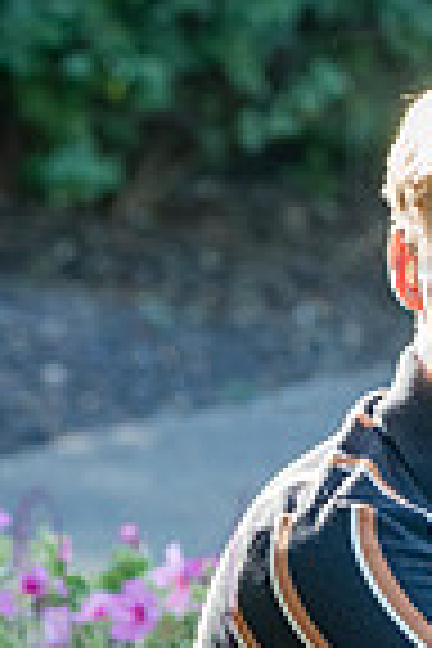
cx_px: 562
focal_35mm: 312
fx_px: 5616
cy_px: 536
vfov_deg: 6.6
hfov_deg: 4.4
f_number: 6.3
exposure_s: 1/400
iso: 800
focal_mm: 100
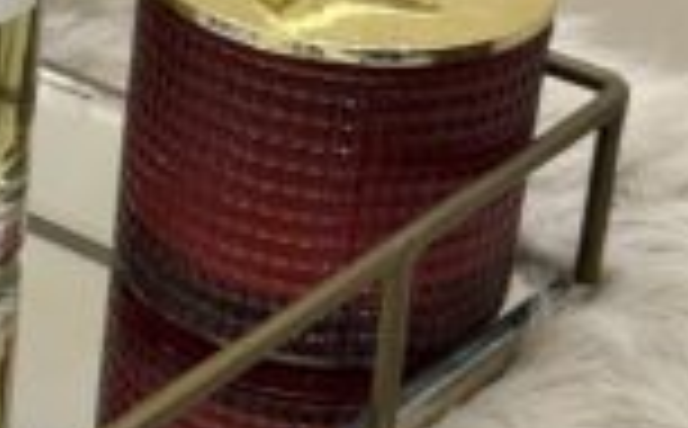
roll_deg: -0.7
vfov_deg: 8.7
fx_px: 2807
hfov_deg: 13.3
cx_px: -283
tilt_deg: -28.6
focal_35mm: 150
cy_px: 104
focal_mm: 6.76
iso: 200
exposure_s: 1/50
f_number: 1.78
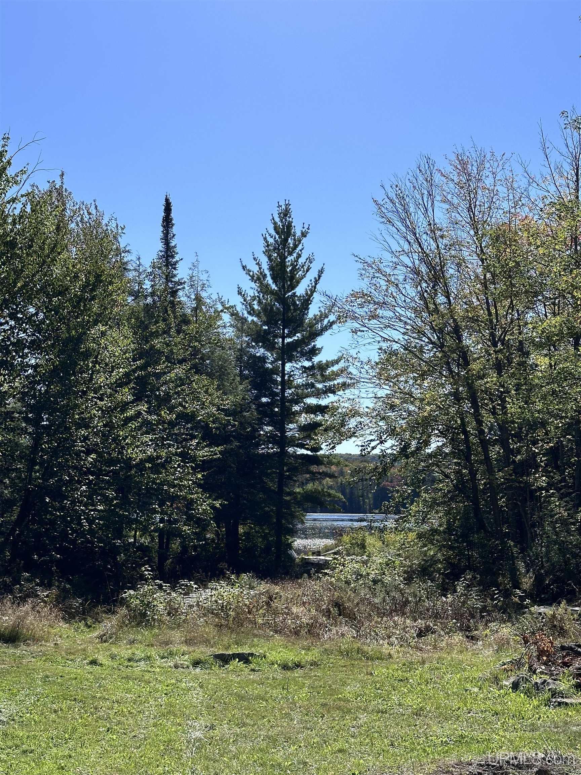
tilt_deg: +6.5
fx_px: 1074
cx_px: 290
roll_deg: -1.5
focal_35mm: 48
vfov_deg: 39.7
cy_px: 388
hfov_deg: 30.3
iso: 64
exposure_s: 1/4785
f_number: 1.78
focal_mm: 6.86
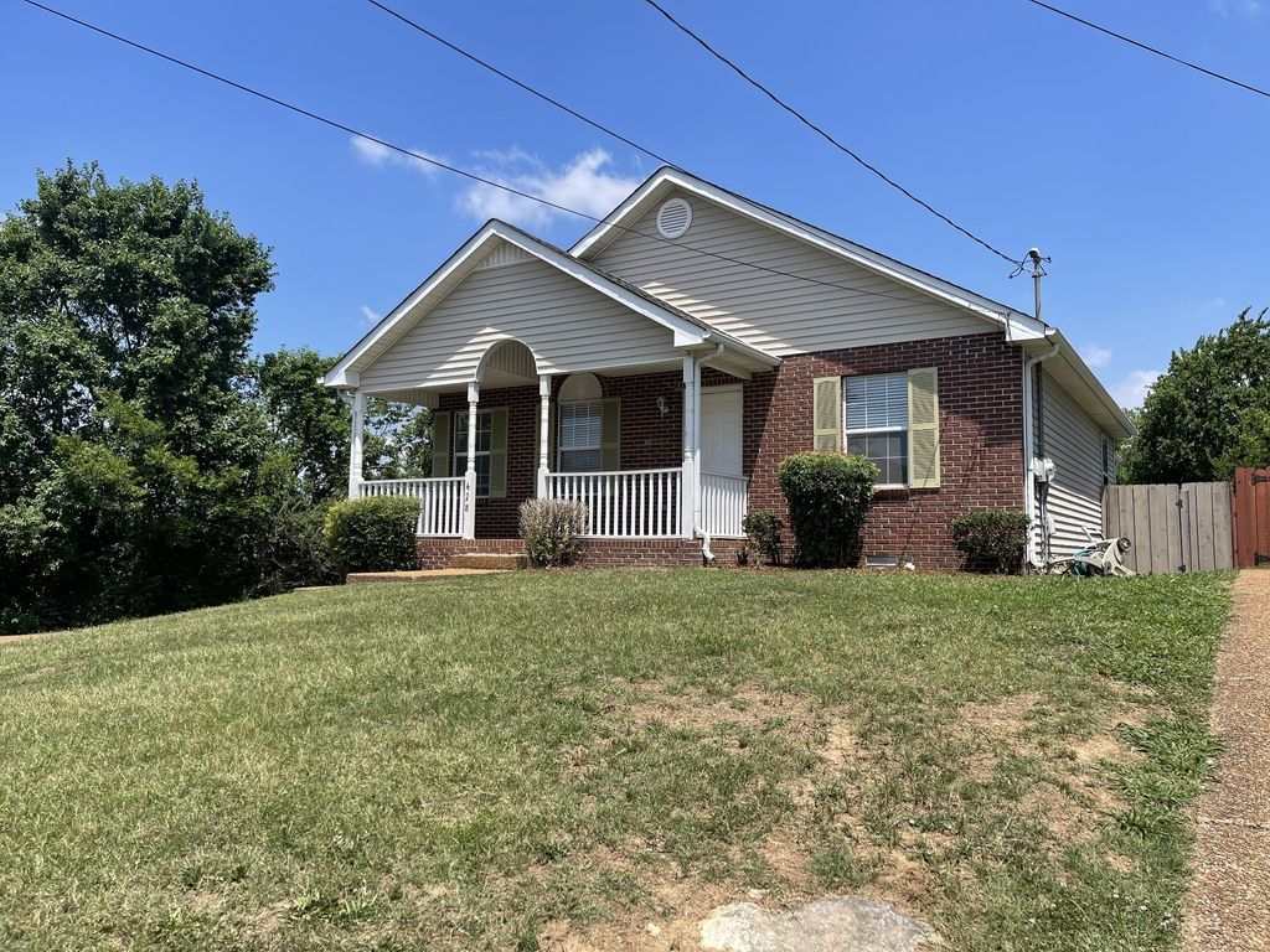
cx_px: 635
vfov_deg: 53.1
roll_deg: -0.3
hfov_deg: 67.3
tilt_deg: +5.0
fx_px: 954
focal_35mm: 26
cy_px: 476
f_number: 1.6
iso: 32
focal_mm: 5.1
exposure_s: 1/3003
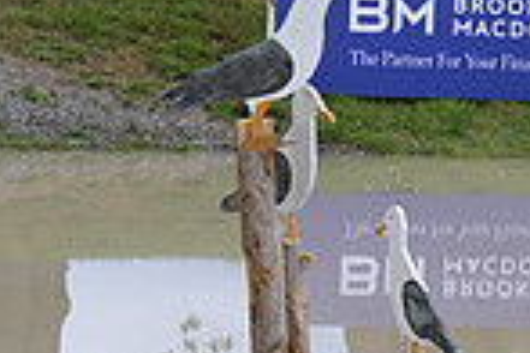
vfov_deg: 5.0
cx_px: 1035
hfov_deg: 7.2
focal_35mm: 277
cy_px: 243
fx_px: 4078
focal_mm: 70
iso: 900
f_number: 5.6
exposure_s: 1/1250
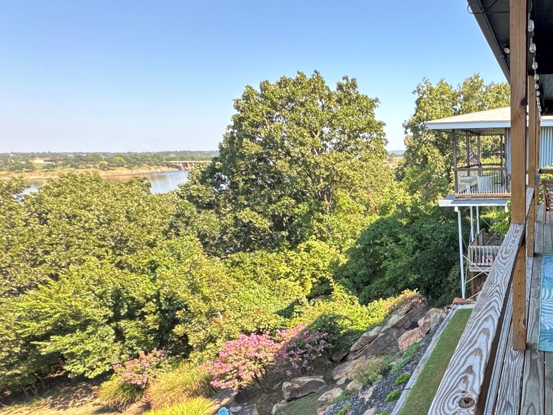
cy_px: 314
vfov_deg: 50.7
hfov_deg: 57.1
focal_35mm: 26
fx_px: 415
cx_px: 506
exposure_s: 1/151
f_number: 2.2
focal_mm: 2.22
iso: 40
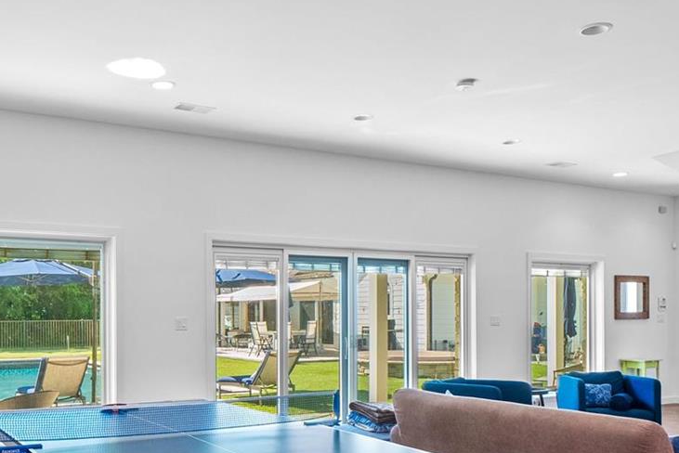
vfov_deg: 37.2
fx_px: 660
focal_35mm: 35
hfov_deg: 53.3
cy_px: 327
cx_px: 223
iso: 400
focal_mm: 8
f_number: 8
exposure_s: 1/13
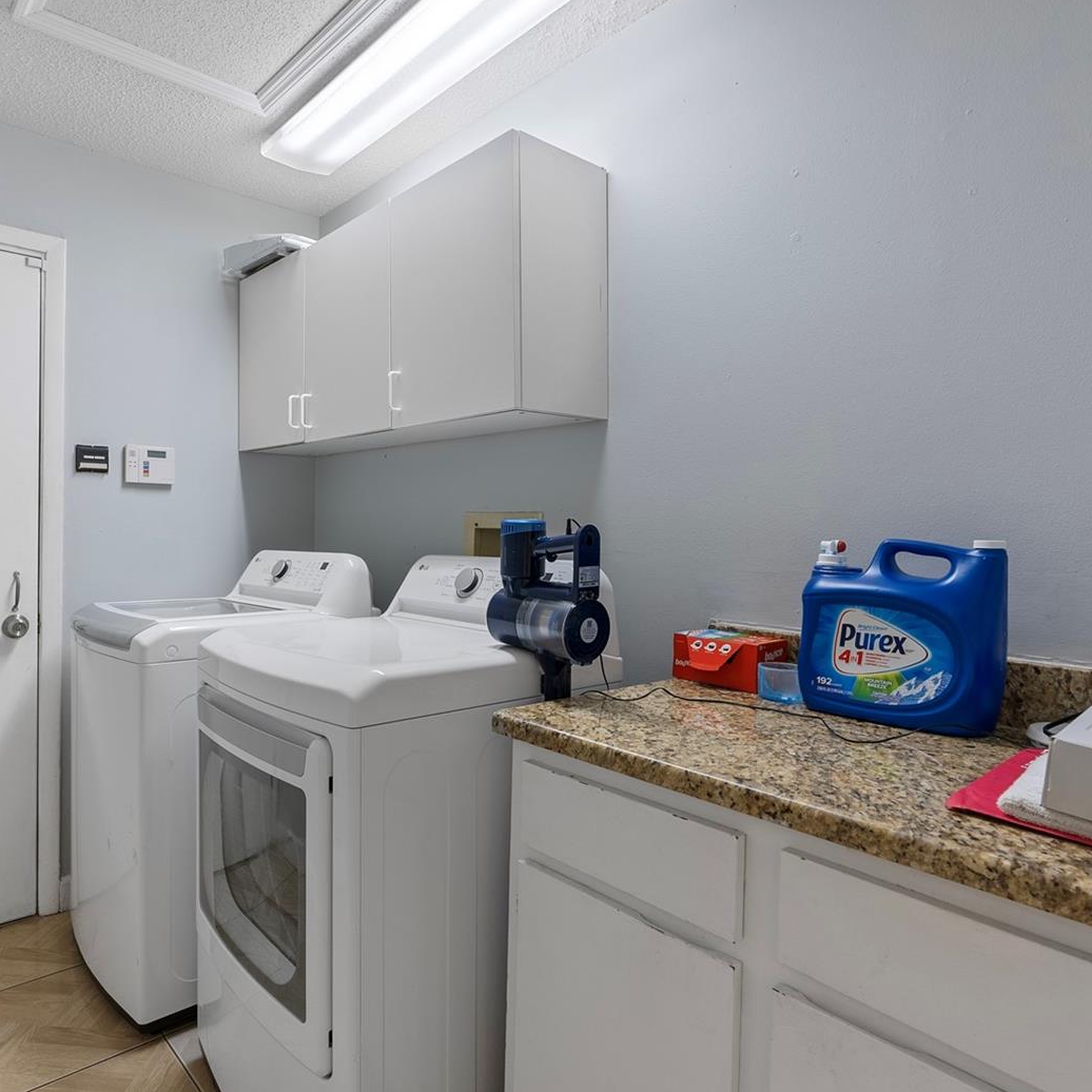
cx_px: 436
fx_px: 749
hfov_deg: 71.4
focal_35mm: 21
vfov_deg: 72.1
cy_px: 534
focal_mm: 16
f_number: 8
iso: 250
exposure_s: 1/3
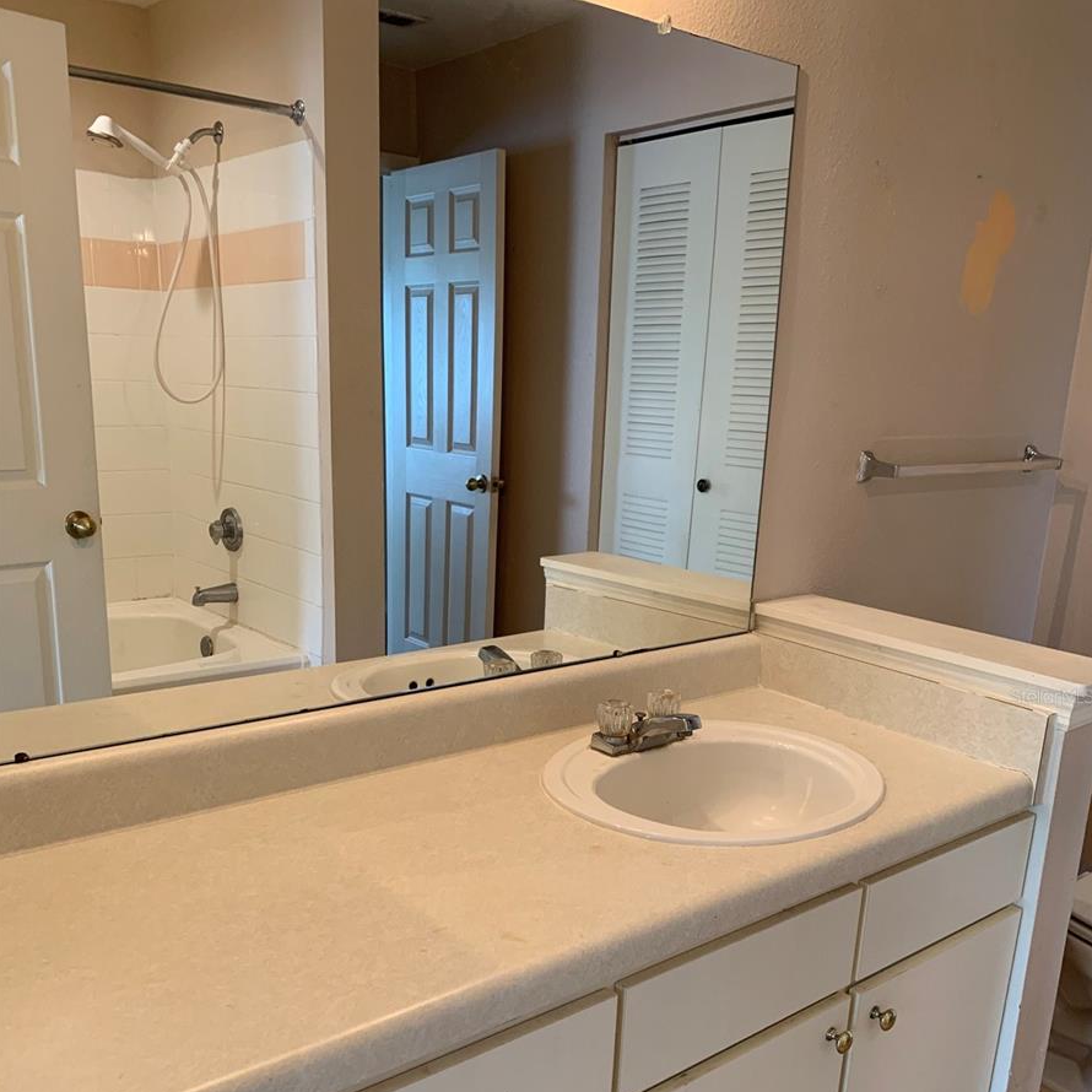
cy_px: 696
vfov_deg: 51.9
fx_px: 1106
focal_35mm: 31
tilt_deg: -14.8
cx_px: 546
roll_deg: -1.9
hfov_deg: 52.5
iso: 100
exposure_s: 1/60
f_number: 1.8
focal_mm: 4.25
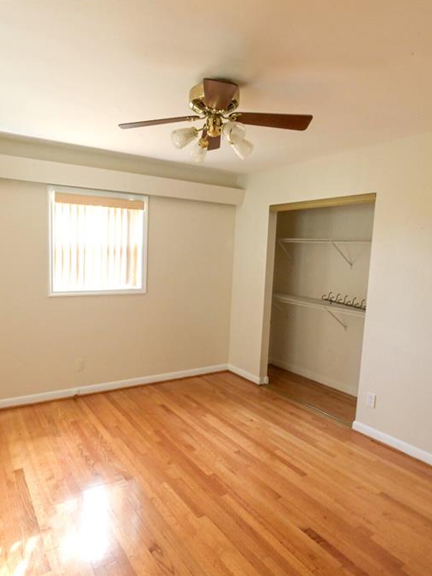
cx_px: 177
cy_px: 289
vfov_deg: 76.4
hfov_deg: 60.6
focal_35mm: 22
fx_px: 366
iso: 1250
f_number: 20
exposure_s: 1/1.67
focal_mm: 15
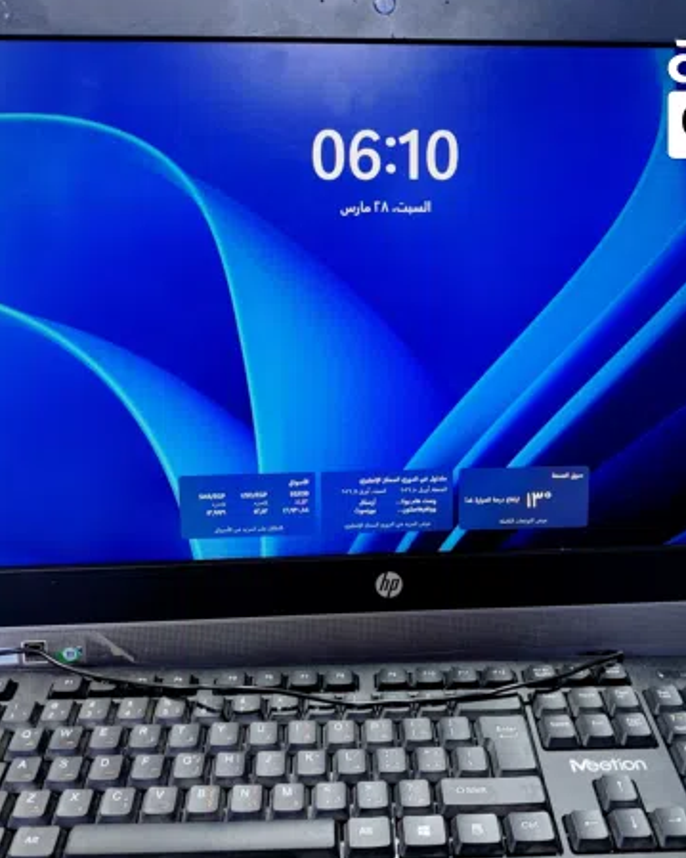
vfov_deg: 55.7
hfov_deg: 45.7
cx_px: 380
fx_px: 812
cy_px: 434
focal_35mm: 32
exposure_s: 1/50
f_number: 1.65
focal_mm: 6.19
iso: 250
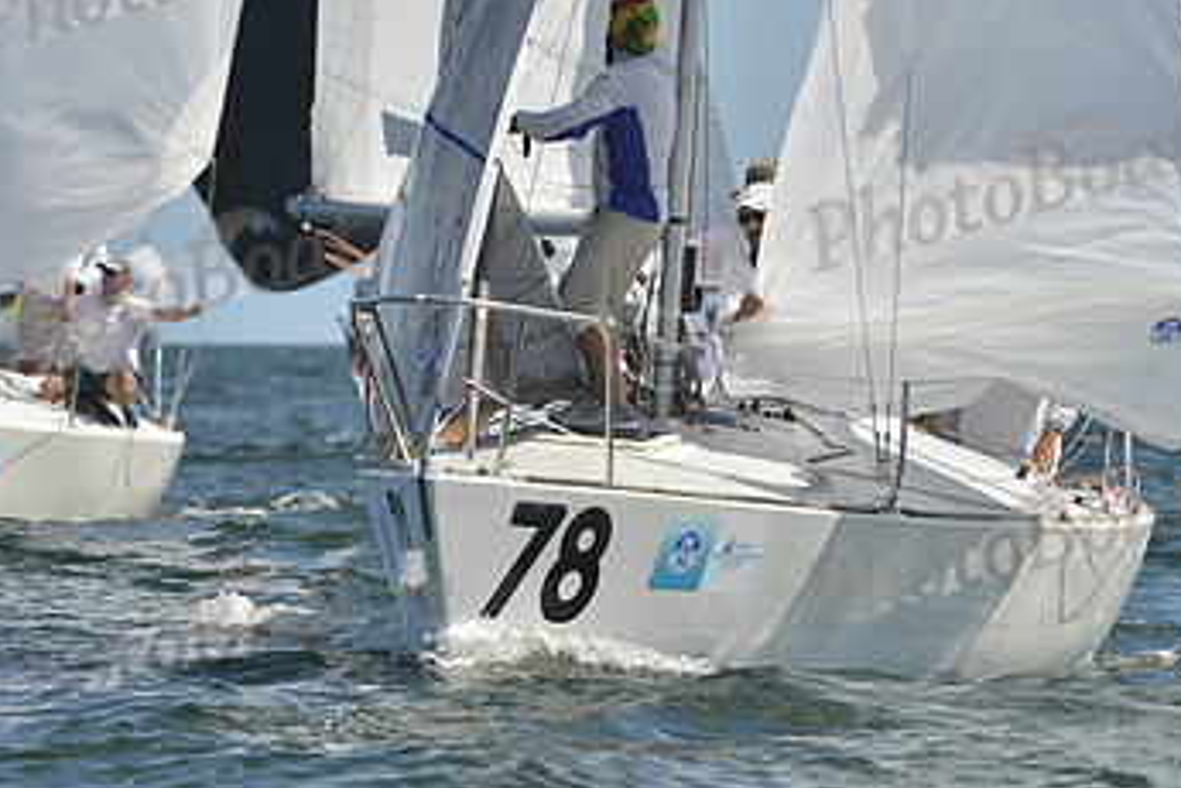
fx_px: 14335
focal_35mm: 437
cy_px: 409
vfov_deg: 3.1
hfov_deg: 4.7
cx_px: 633
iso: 200
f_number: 6.3
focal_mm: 260
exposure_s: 1/1000
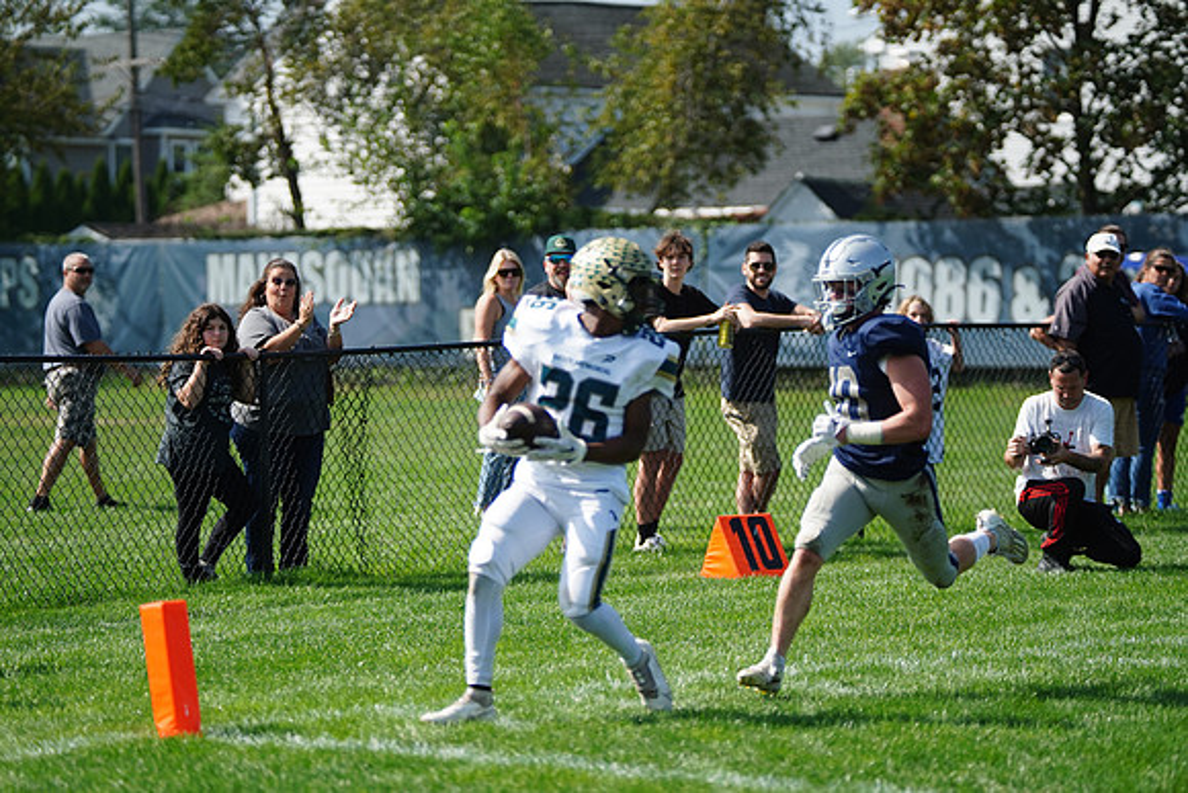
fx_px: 5182
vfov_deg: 8.7
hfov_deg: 13.1
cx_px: 594
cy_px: 396
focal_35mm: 157
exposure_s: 1/4000
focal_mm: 157
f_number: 2.8
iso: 400
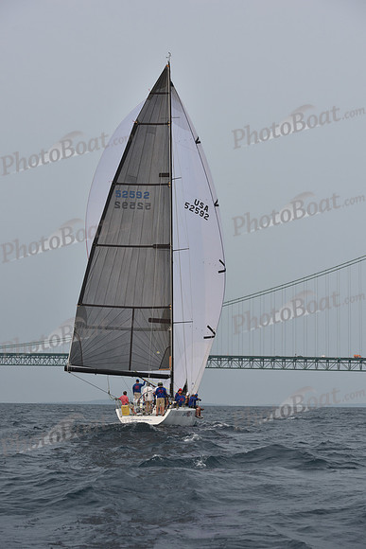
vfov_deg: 28.8
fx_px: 1067
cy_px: 274
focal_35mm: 70
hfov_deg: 19.5
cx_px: 183
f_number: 7.1
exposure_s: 1/1000
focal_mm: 70
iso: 250
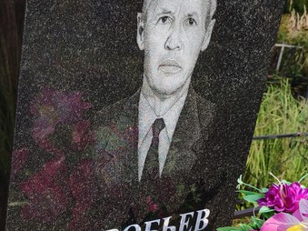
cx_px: 93
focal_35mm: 59
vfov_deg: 24.5
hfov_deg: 32.3
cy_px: 175
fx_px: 525
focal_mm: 6.04
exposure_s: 1/411
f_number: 1.9
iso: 50
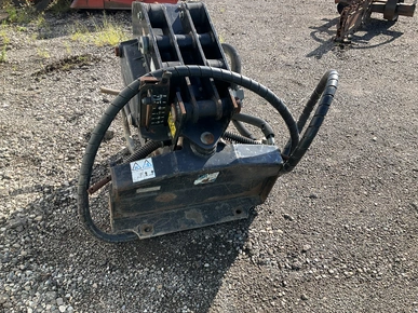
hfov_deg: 60.0
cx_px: 214
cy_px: 159
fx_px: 362
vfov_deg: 46.8
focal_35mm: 30
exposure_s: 1/574
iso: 25
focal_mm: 3
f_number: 1.8
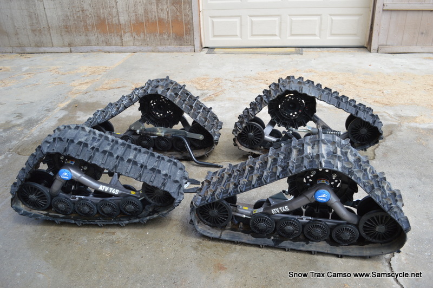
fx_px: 361
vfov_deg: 43.5
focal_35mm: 30
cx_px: 216
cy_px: 144
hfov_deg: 62.0
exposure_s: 1/125
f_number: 5.6
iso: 100
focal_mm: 20
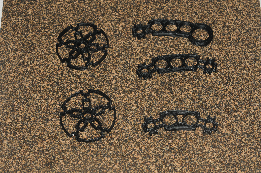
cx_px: 130
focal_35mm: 158
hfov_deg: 13.1
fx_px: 1140
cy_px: 86
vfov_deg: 8.7
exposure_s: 1/250
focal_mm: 105
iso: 200
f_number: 11
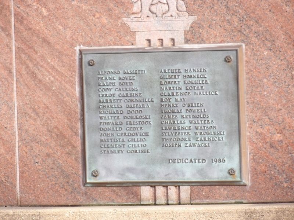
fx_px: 3737
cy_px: 110
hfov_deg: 4.5
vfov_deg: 3.4
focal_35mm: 440
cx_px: 147
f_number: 4.2
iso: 100
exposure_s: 1/124
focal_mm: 78.9
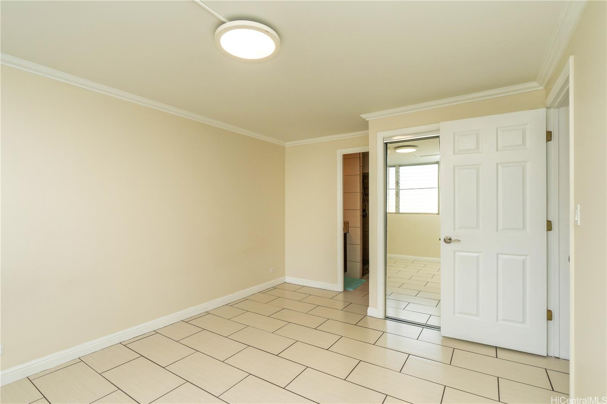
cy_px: 202
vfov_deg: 73.7
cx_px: 304
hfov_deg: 96.7
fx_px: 270
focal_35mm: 16
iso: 160
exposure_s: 1/80
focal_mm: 16
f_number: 8
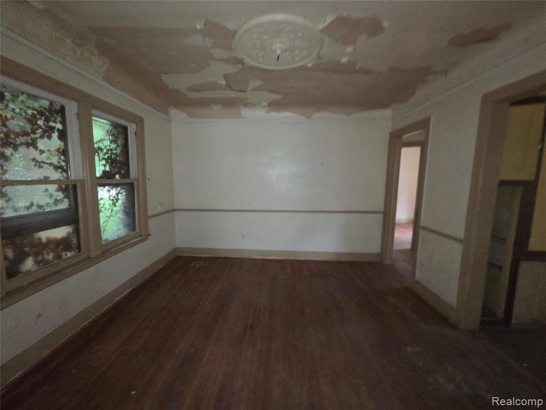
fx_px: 205
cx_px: 273
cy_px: 205
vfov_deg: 89.9
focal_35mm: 13
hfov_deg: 106.2
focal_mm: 2.2
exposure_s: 1/30
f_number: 2.2
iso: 320
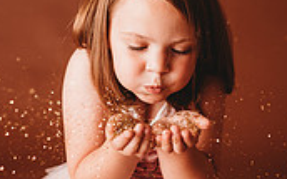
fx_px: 500
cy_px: 74
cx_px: 147
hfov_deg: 32.0
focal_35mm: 64
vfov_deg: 20.2
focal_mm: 24
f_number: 2.2
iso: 100
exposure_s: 1/160
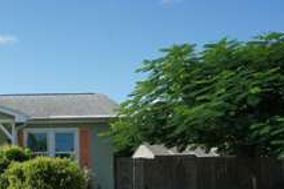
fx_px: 552
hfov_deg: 26.5
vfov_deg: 18.8
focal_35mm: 70
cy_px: 200
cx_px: -29
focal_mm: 31
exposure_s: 1/5000
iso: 1600
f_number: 7.1
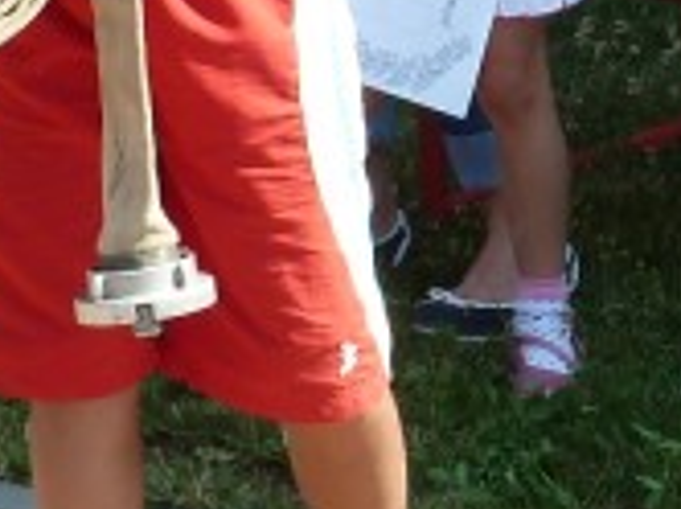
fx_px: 5343
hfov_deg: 7.1
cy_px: -193
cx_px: 1120
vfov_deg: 5.4
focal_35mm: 272
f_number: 4
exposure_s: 1/200
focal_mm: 7.3
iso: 80
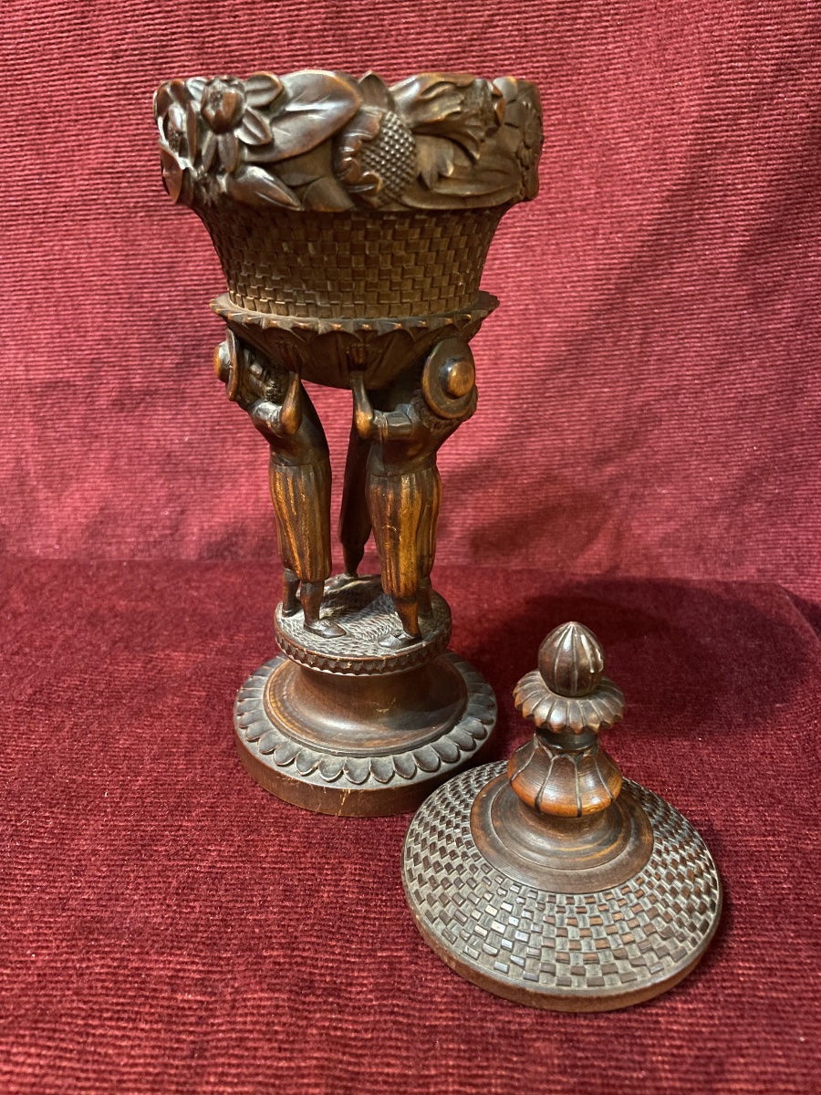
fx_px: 822
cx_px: 410
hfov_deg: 53.1
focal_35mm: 26
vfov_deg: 67.3
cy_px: 548
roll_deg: +0.1
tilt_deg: -24.7
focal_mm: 4.2
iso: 500
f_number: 1.6
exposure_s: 1/13
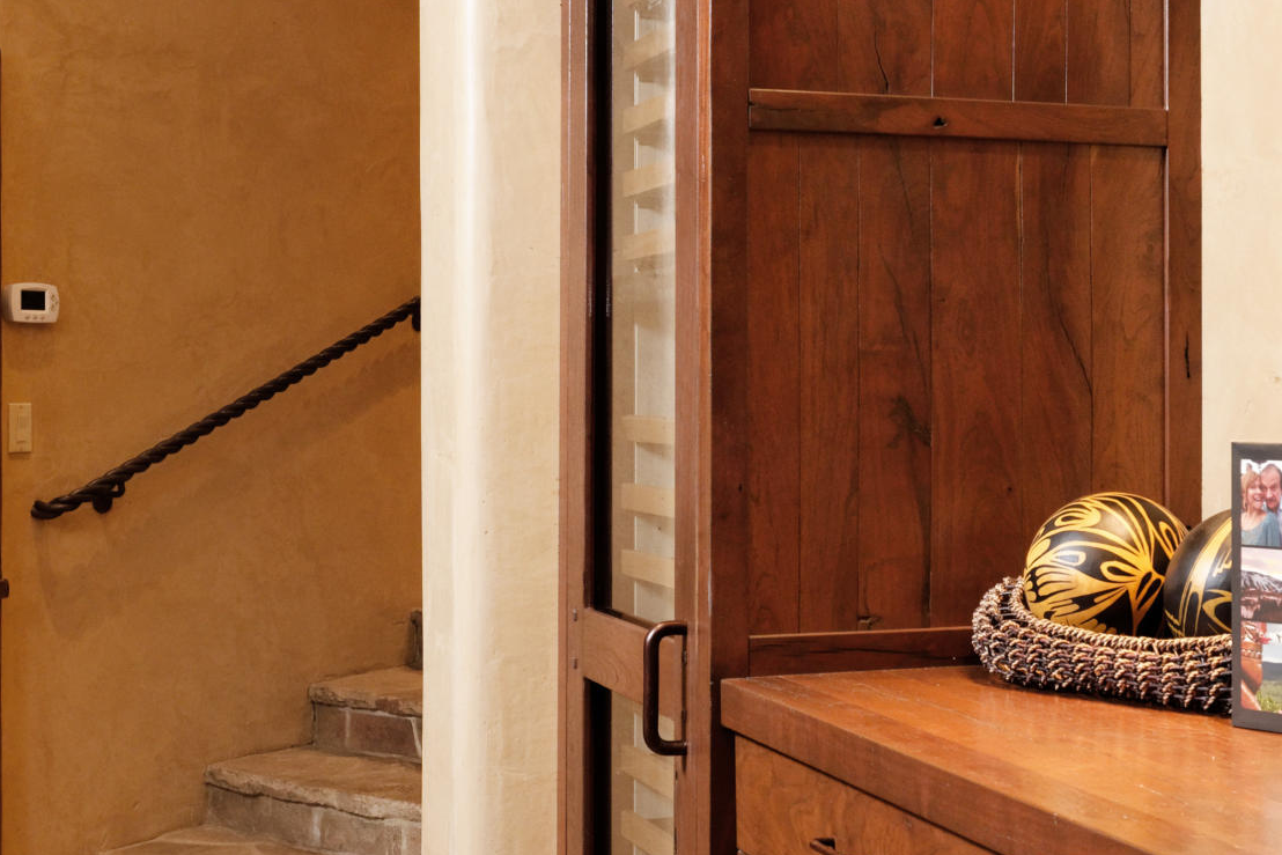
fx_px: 2315
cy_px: 388
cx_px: 833
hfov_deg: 30.8
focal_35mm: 65
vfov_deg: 20.9
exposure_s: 1/15
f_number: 6.3
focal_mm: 24
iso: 640
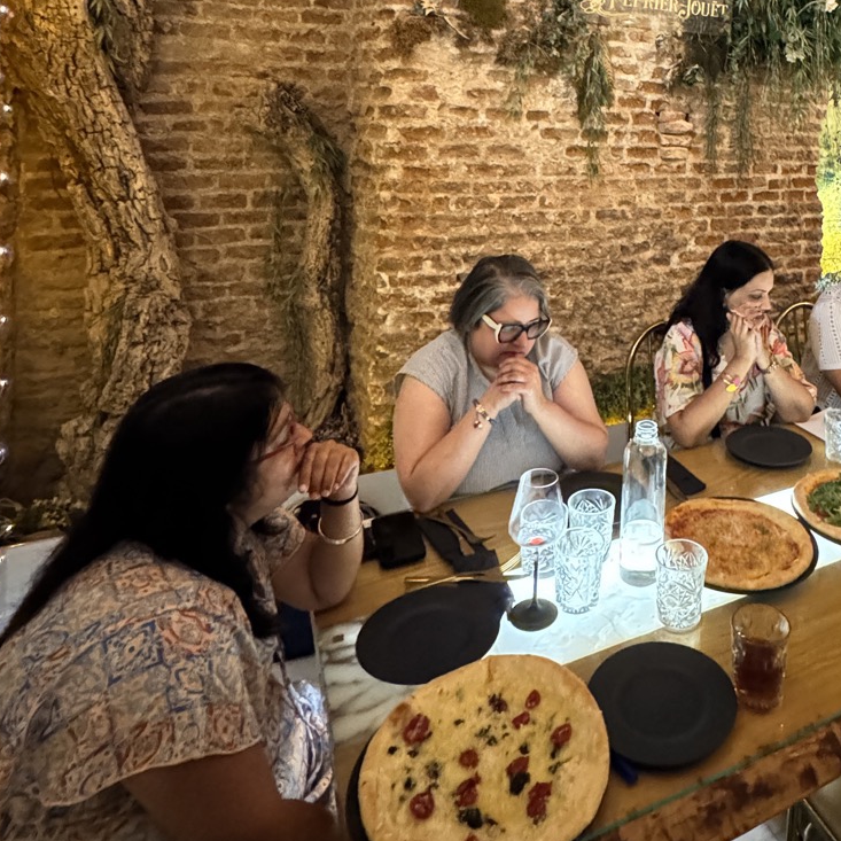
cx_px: 671
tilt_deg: -1.5
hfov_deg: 55.0
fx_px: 742
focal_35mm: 27
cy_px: 131
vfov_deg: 53.7
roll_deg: -3.0
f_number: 2.2
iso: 1600
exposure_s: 1/33
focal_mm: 2.22
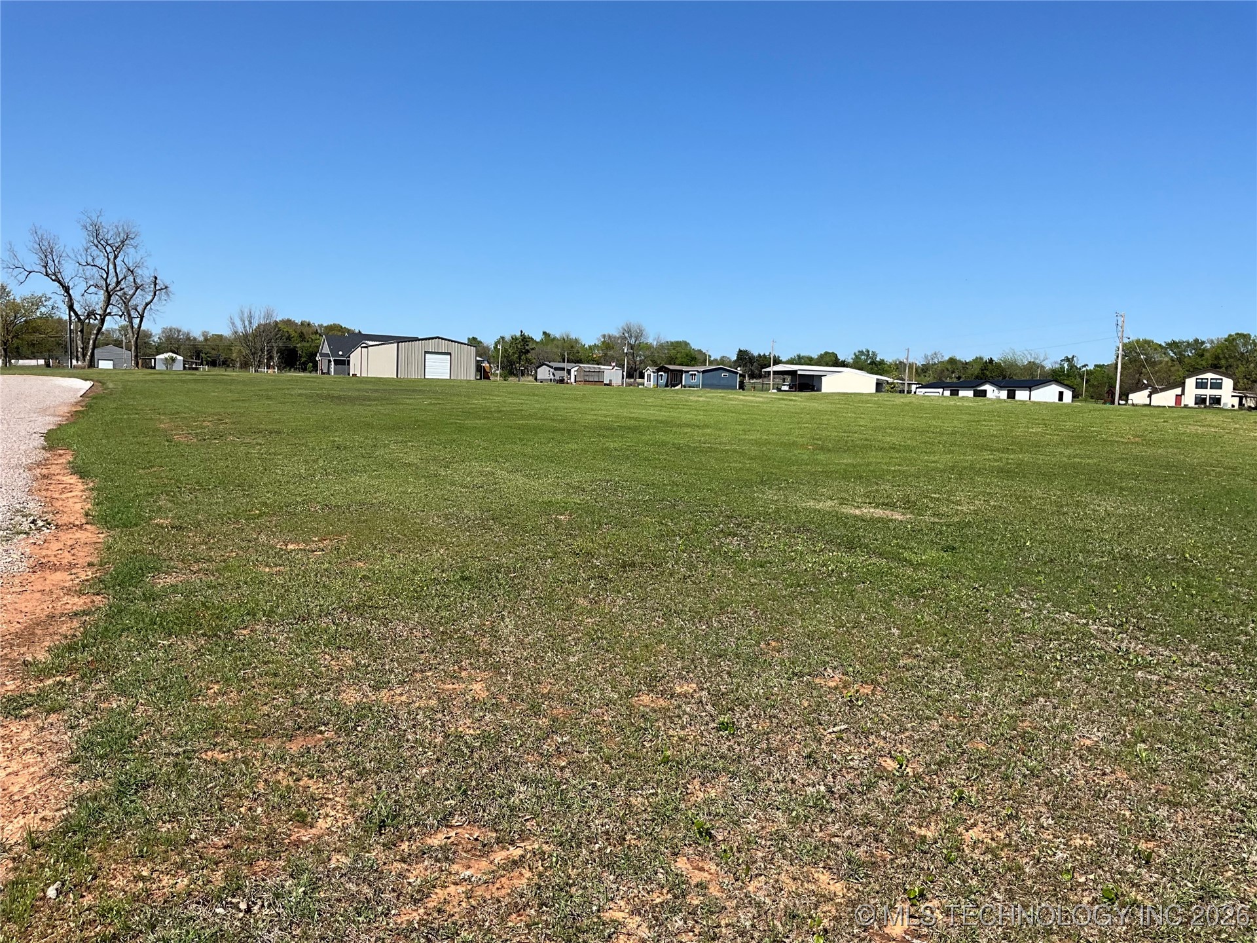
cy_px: 472
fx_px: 1053
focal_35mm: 29
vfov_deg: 48.2
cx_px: 628
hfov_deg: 61.7
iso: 25
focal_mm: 3
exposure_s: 1/2320
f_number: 1.8
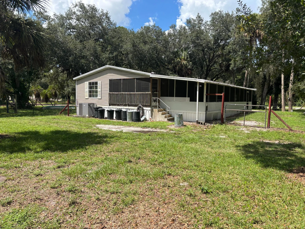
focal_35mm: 26
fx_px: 229
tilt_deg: -3.2
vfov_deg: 53.1
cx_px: 152
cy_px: 114
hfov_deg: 67.3
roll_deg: -0.8
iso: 50
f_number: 1.6
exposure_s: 1/2024
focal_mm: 5.96
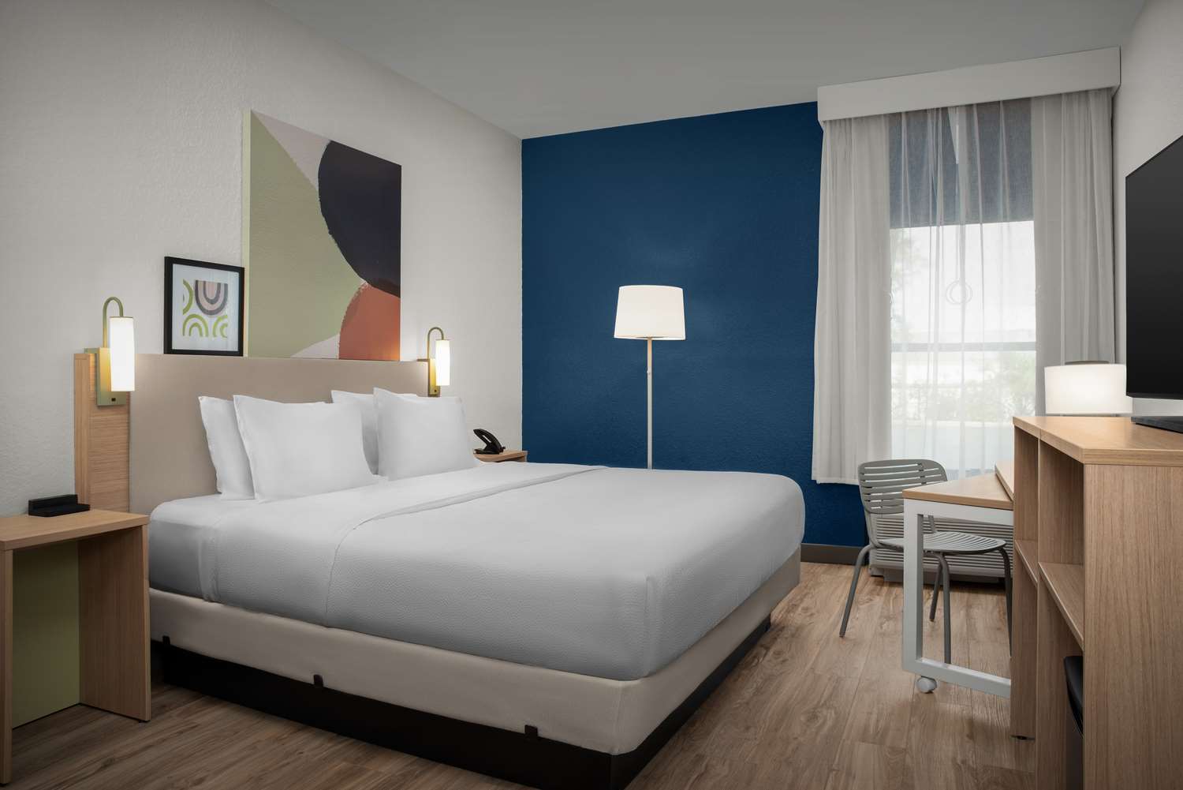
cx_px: 592
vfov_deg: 53.2
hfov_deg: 73.7
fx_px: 789
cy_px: 395
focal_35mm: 24
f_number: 11
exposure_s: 1/15
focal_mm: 24
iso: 400
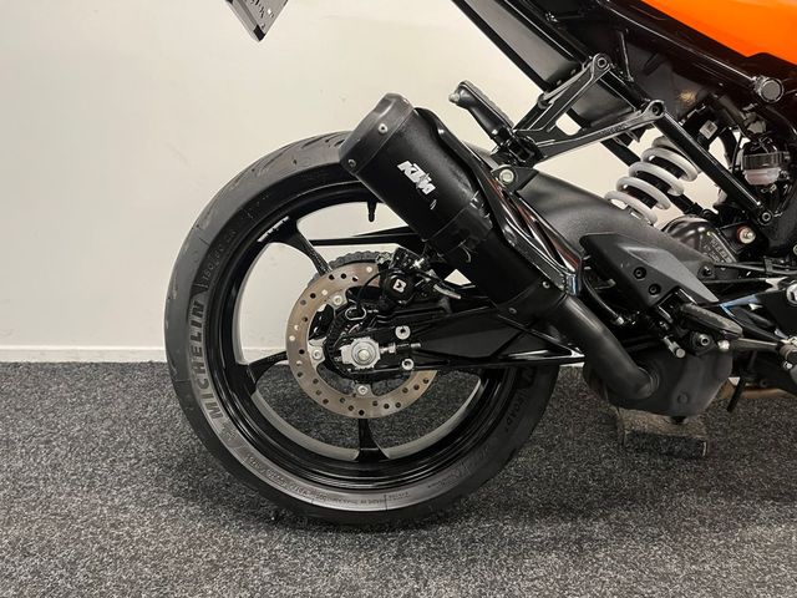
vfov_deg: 53.1
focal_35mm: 26
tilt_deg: -15.7
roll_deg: +1.1
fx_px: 599
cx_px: 398
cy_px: 299
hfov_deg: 67.3
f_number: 1.6
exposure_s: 1/50
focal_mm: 5.1
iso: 200
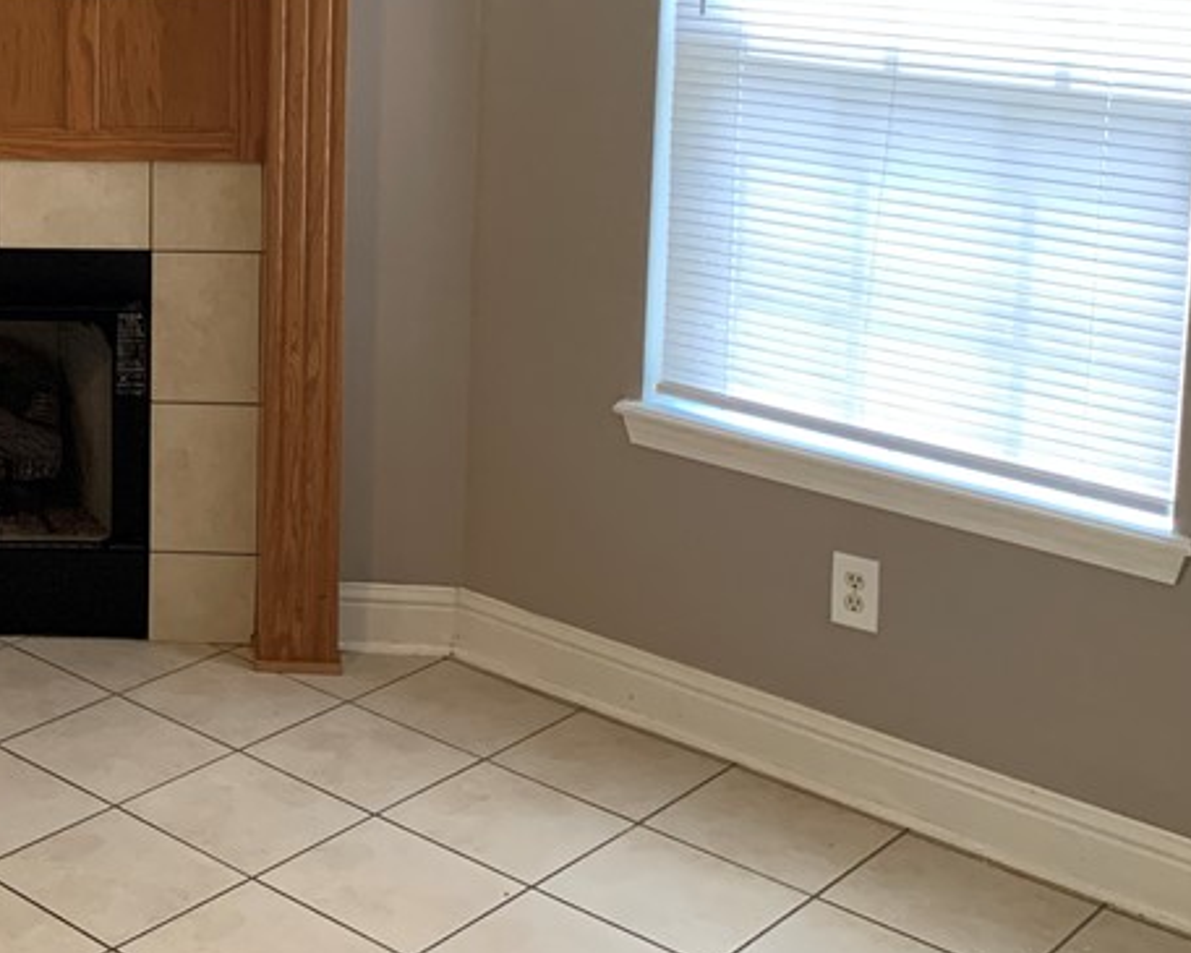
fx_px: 2010
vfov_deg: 25.8
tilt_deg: -9.3
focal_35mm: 57
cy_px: 91
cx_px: 52
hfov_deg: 31.0
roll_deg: +0.2
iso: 250
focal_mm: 4.25
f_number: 1.8
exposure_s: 1/60
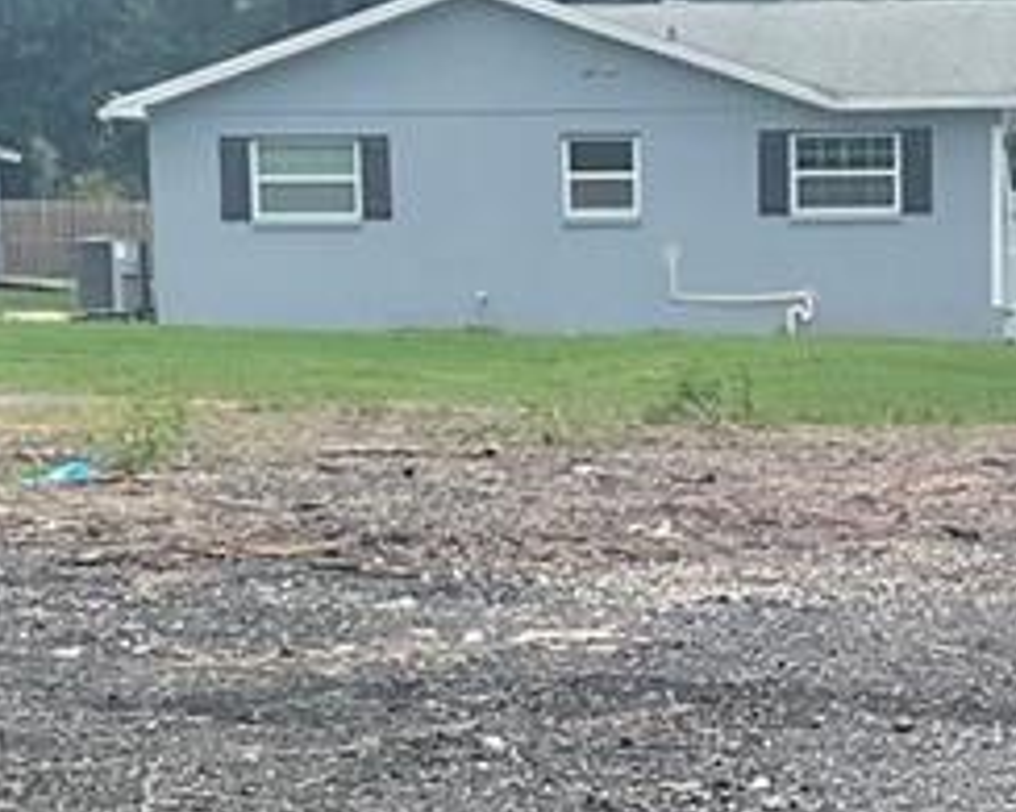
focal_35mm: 139
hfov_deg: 13.8
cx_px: 829
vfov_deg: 10.8
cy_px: 1124
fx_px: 4178
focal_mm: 3
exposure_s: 1/580
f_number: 1.8
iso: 16
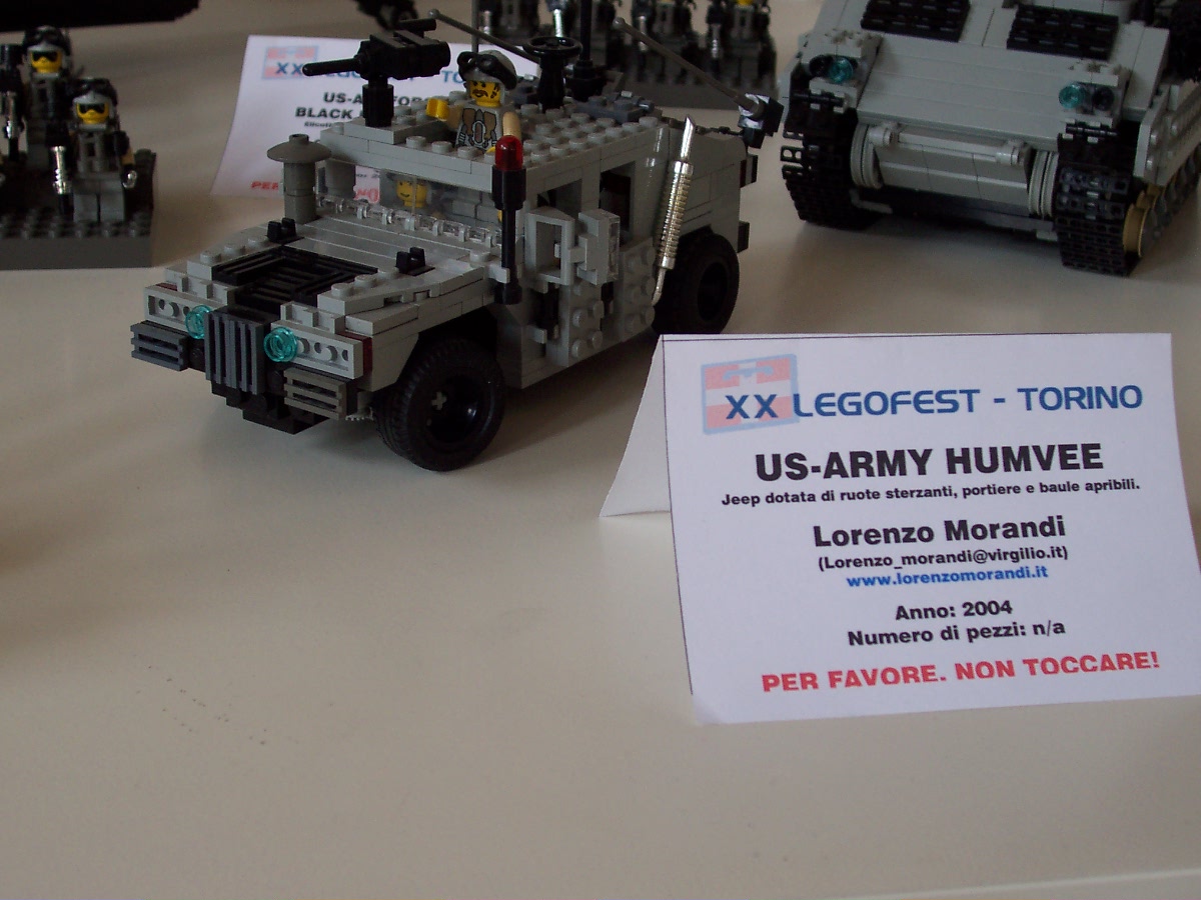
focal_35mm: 57
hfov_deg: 33.8
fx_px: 1978
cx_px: 600
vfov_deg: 25.7
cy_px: 450
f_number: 3.4
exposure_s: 1/125
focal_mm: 8.6
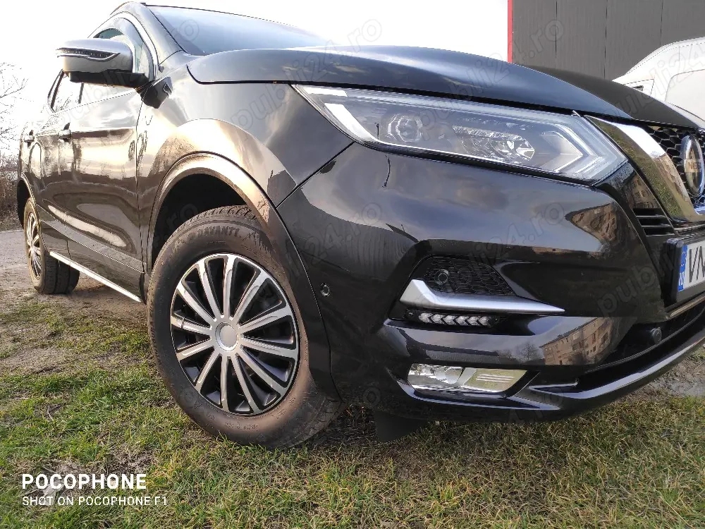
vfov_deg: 66.0
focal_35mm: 20
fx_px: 407
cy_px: 264
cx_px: 352
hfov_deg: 81.7
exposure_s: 1/100
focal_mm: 3.94
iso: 102
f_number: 1.9
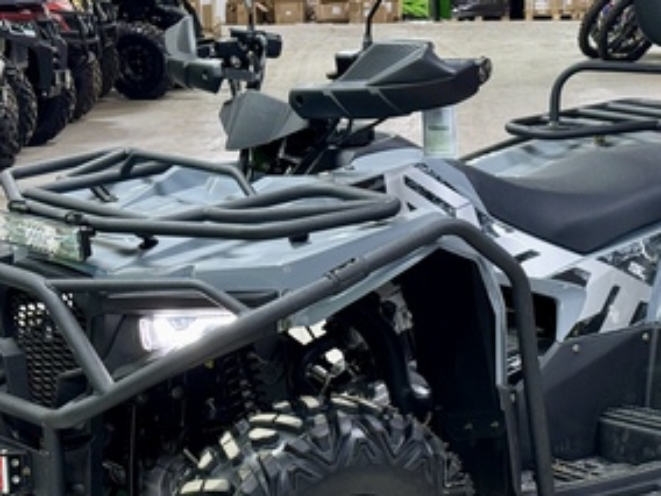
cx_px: 449
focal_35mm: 98
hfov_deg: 20.0
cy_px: 339
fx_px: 1871
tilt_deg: -9.4
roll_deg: -0.2
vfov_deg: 15.1
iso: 200
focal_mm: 6.76
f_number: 1.78
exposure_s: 1/50
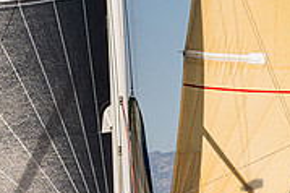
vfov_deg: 3.9
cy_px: 259
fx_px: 2817
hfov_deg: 5.9
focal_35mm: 350
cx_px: 102
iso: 500
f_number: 8
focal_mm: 105
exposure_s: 1/2500
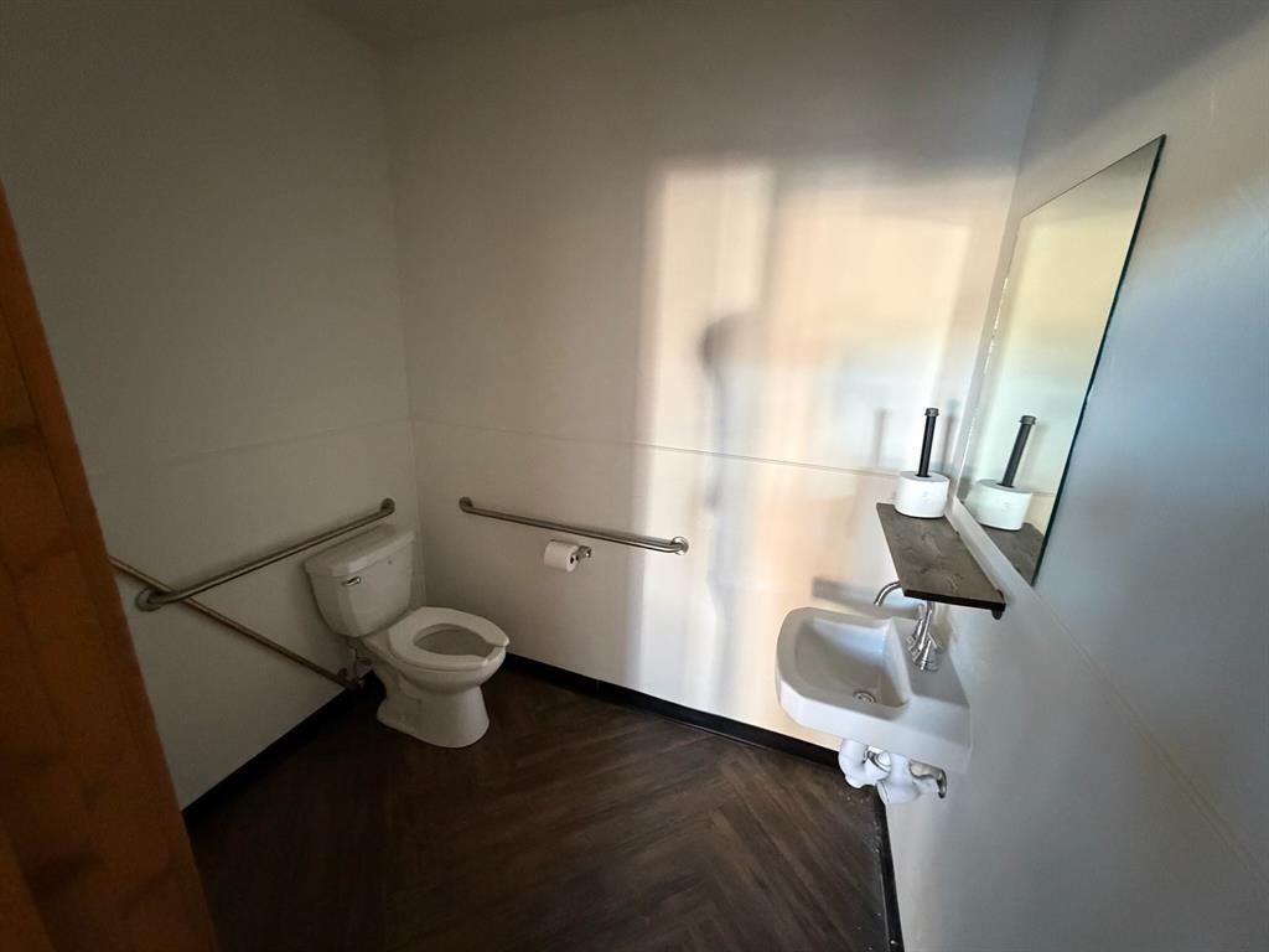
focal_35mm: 14
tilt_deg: -17.2
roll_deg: -2.4
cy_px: 476
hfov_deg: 102.1
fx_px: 513
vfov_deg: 85.7
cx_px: 634
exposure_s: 1/60
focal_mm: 2.22
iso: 1250
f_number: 2.2
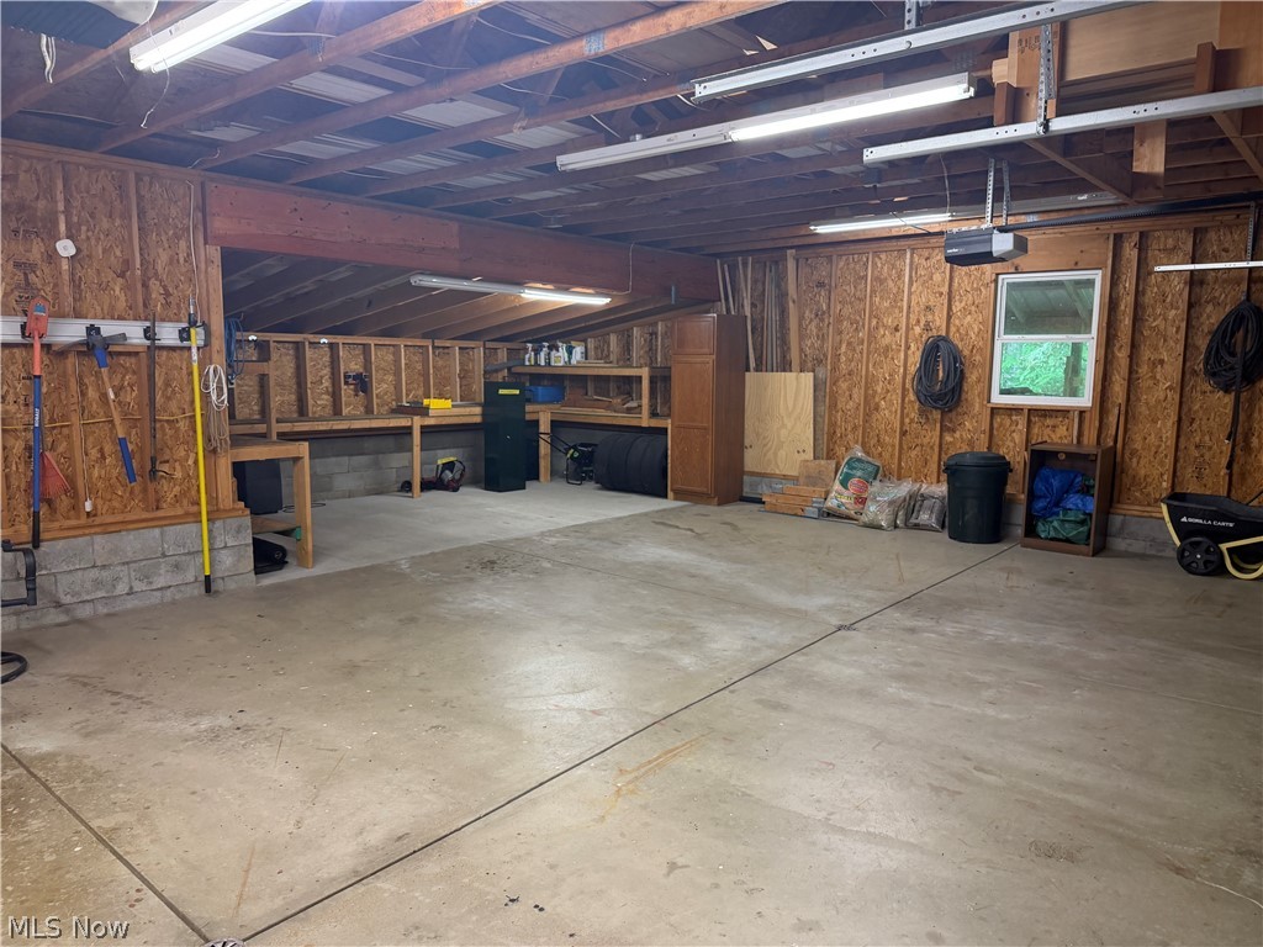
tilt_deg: -6.4
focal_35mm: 24
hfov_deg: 71.6
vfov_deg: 56.8
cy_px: 474
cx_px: 632
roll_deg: +0.3
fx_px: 876
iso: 200
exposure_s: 1/60
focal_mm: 6.76
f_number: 1.78
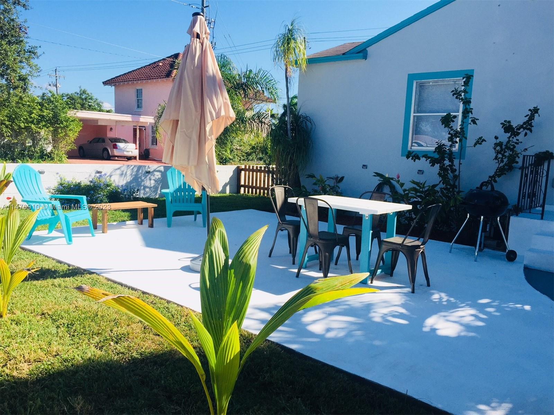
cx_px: 277
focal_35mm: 29
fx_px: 464
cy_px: 208
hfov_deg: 61.7
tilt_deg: -7.0
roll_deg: -2.5
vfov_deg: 48.2
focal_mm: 4.15
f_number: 2.2
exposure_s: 1/1582
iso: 32
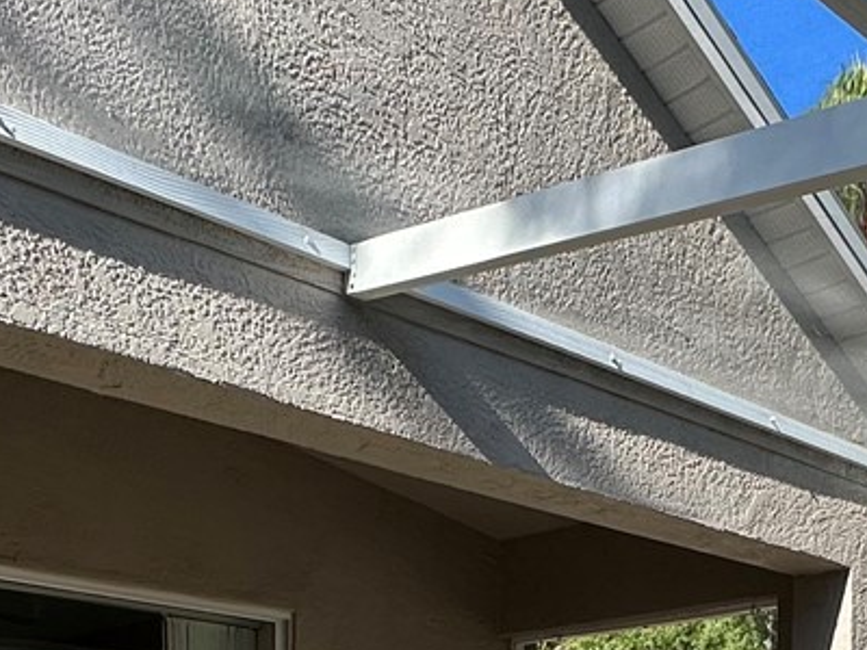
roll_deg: -0.5
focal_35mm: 56
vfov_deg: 22.4
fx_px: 1403
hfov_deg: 34.2
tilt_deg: -1.6
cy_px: 921
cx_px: 548
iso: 40
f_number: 2.2
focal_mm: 2.22
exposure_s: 1/511
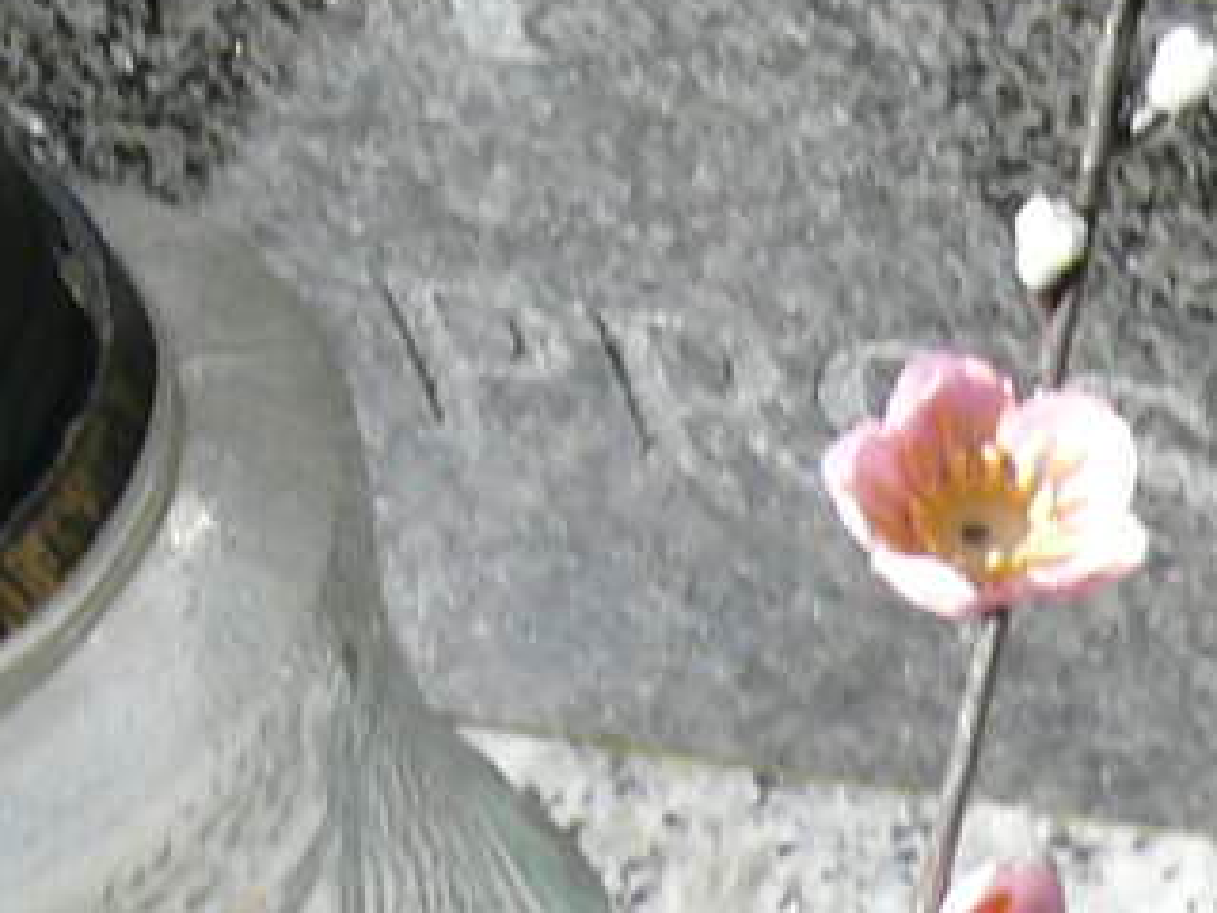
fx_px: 14063
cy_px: -453
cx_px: 2639
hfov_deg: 4.9
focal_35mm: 400
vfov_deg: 3.7
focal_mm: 11.7
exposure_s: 1/250
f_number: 5.6
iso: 100
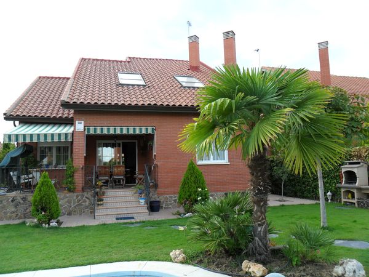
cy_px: 138
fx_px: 288
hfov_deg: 65.3
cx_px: 184
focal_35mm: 27
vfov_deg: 51.4
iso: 100
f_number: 3.5
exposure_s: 1/180
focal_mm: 4.9
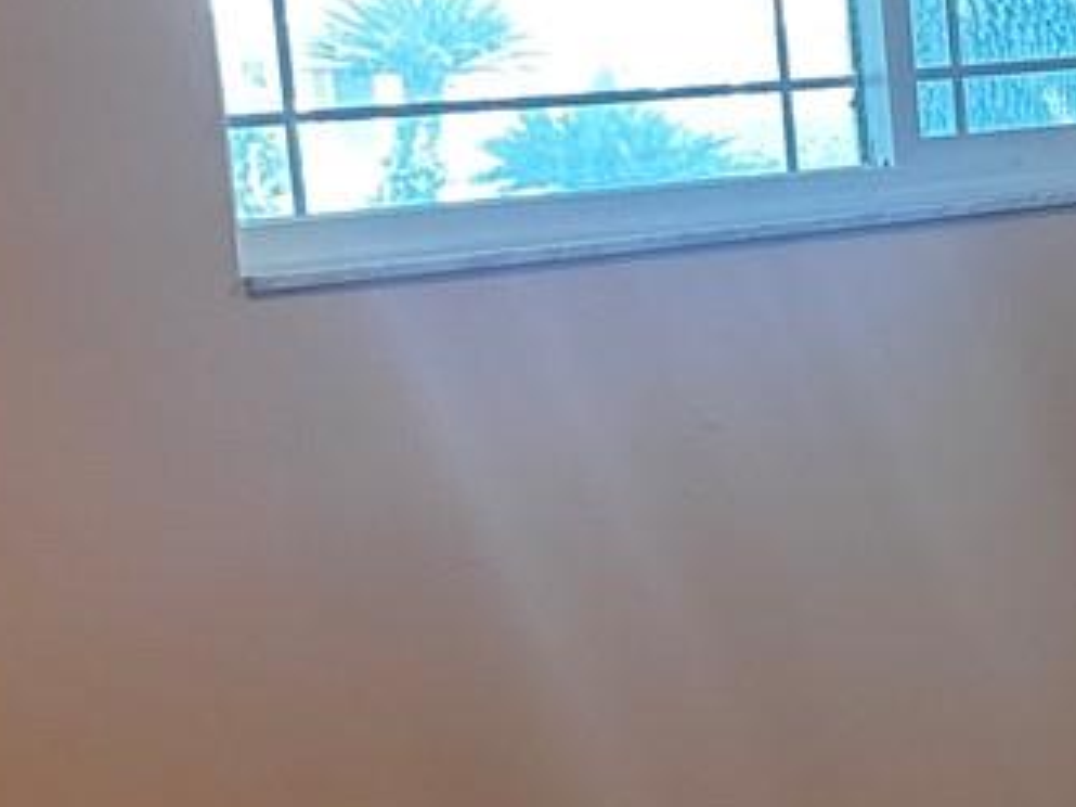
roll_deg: +3.4
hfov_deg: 16.2
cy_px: 426
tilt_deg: -7.6
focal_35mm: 116
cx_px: 1359
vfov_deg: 12.8
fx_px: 3604
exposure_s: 1/60
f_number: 1.78
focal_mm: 6.86
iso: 200
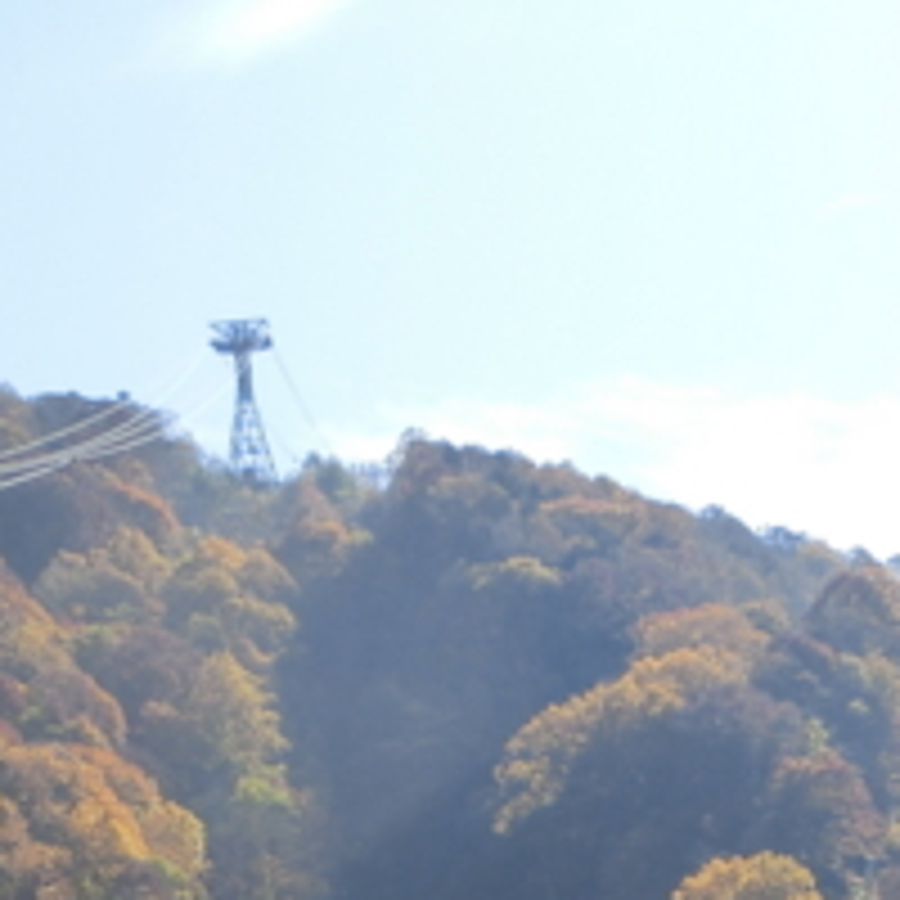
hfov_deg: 14.5
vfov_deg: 13.9
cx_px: 702
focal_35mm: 120
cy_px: 1210
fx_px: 3530
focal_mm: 6
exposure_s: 1/640
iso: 80
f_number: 3.9
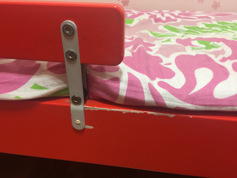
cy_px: 89
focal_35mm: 29
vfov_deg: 48.2
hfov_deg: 61.7
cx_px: 118
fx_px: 199
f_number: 2.2
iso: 125
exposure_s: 1/10
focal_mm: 4.15
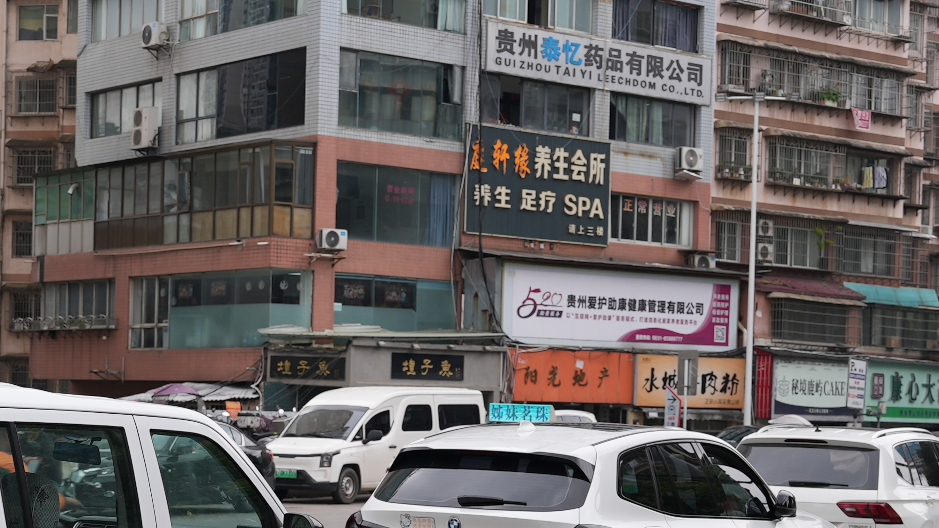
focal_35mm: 82
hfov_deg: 25.8
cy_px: 442
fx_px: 2042
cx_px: 372
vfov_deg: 14.6
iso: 125
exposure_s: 1/200
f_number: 5
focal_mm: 37
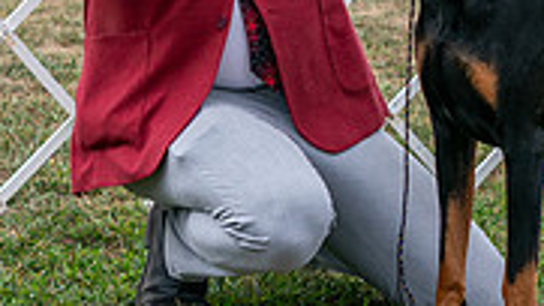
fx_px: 4228
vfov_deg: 4.1
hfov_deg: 7.3
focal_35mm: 293
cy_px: -242
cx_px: 472
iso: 400
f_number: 4
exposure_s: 1/1600
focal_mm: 75
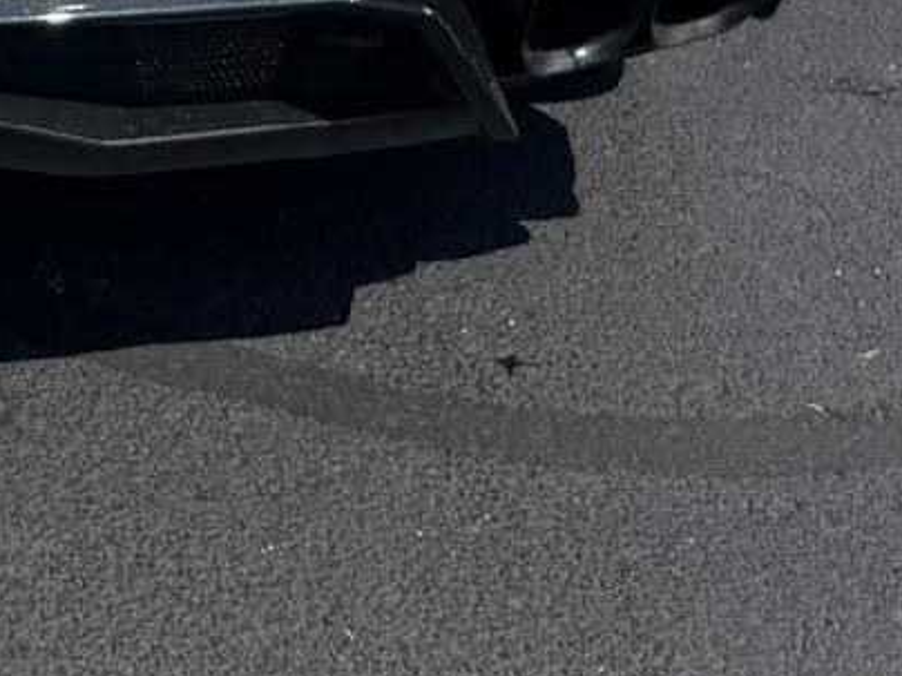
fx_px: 2971
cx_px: -471
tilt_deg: -16.9
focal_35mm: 114
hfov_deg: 15.8
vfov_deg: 12.4
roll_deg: +0.1
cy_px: -328
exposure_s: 1/7353
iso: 80
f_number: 1.78
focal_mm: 6.76
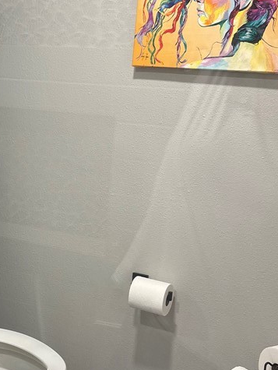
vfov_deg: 34.3
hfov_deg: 25.3
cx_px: 28
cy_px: 206
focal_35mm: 56
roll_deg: -3.0
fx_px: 599
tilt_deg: -12.0
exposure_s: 1/60
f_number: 1.6
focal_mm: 5.96
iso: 100
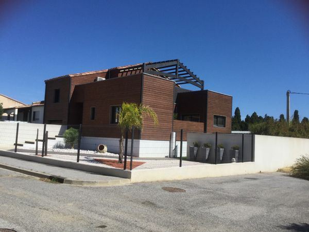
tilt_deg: +4.0
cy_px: 116
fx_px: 277
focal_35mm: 31
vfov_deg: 45.4
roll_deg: -2.8
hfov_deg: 58.4
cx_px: 154
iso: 25
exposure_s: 1/2037
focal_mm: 3.3
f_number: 2.4
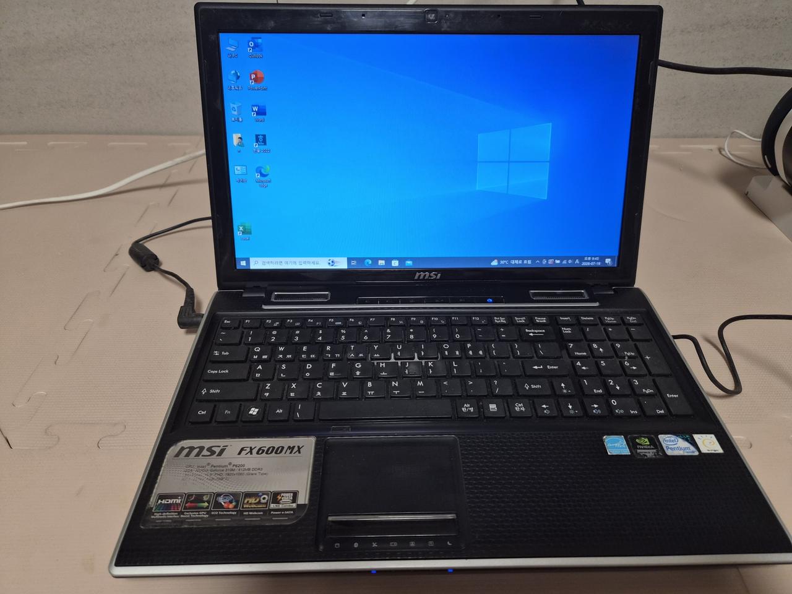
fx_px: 526
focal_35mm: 23
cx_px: 396
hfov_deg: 73.9
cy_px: 297
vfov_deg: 58.9
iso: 125
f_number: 1.8
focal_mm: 5.4
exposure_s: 1/120
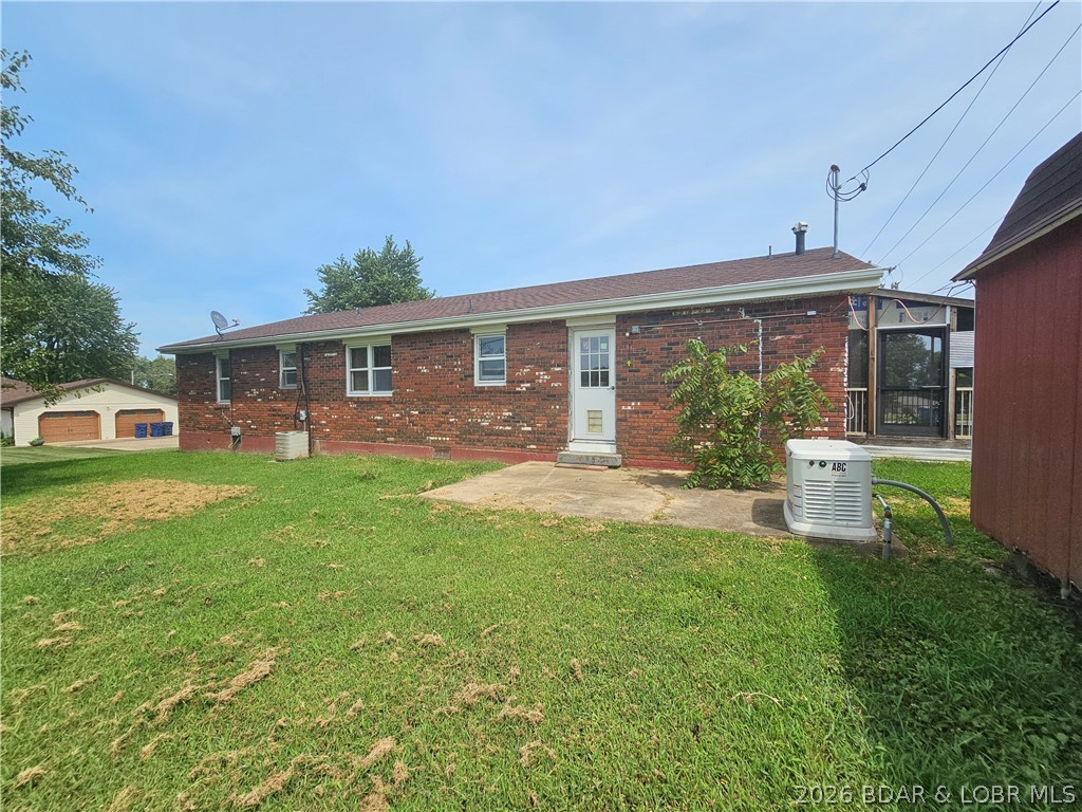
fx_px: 406
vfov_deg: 89.9
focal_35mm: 13
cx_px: 541
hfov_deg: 106.2
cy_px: 406
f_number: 2.2
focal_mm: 2.2
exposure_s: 1/2866
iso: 50
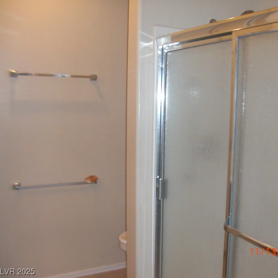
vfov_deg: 39.2
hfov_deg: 38.7
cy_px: 139
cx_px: 186
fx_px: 391
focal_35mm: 43
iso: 200
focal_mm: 6.3
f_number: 2.8
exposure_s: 1/60
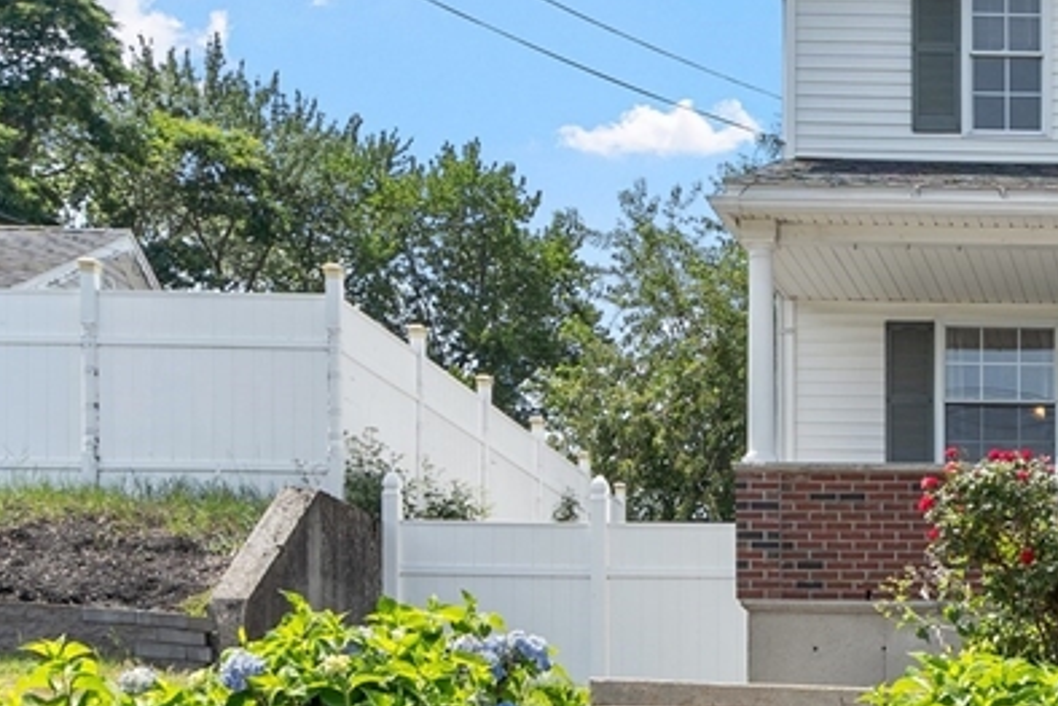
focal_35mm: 65
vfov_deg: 20.9
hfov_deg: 27.2
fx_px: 1911
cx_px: 1281
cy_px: 444
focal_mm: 17
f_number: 8
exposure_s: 1/250
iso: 100
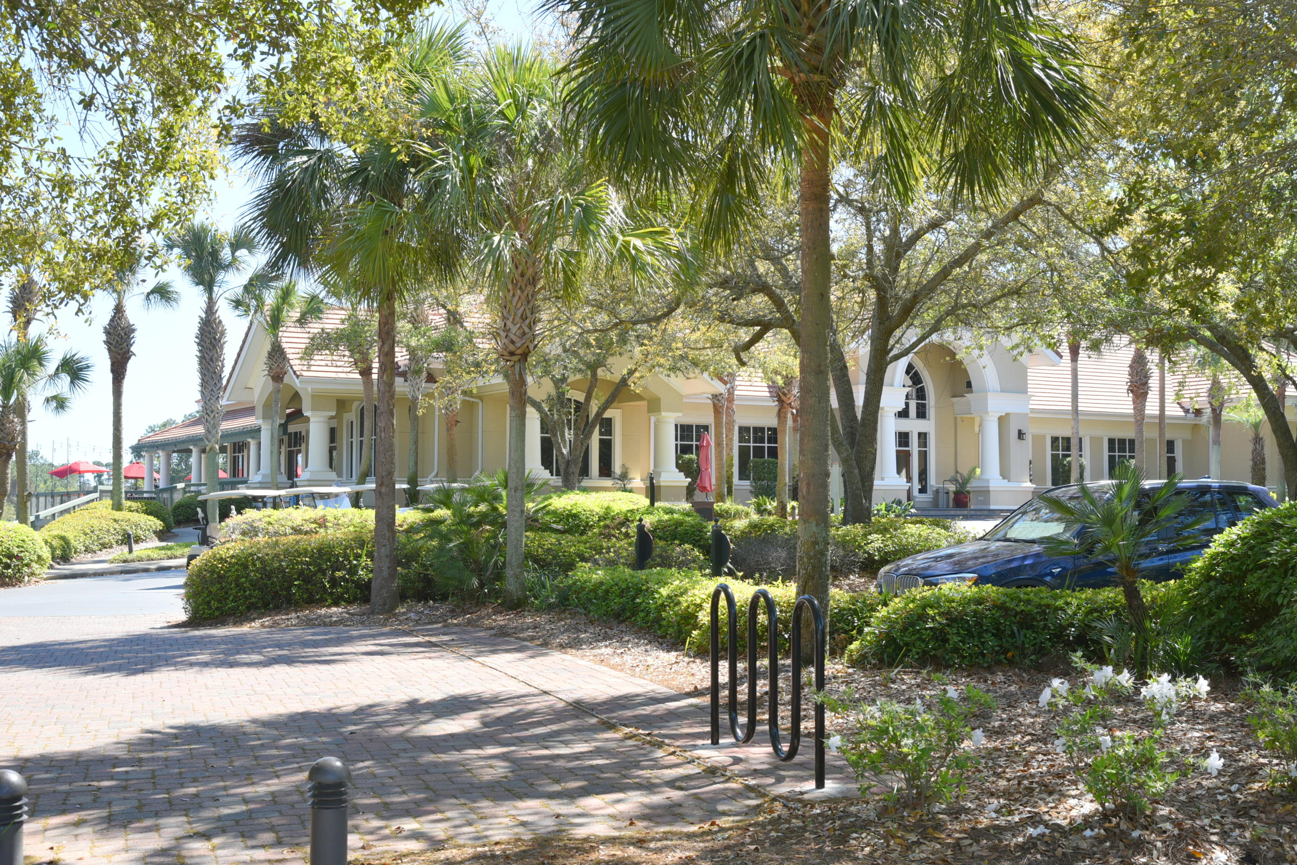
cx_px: 648
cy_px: 432
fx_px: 1585
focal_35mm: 44
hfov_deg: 44.5
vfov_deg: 30.5
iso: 320
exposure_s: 1/250
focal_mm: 44
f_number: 8
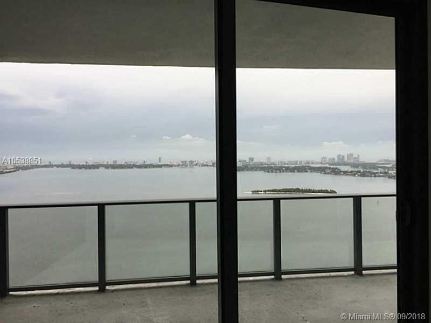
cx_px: 216
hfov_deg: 61.7
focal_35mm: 29
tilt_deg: +0.2
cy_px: 162
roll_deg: +0.0
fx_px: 361
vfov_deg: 48.2
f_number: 2.2
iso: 40
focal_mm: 4.15
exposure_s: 1/2326
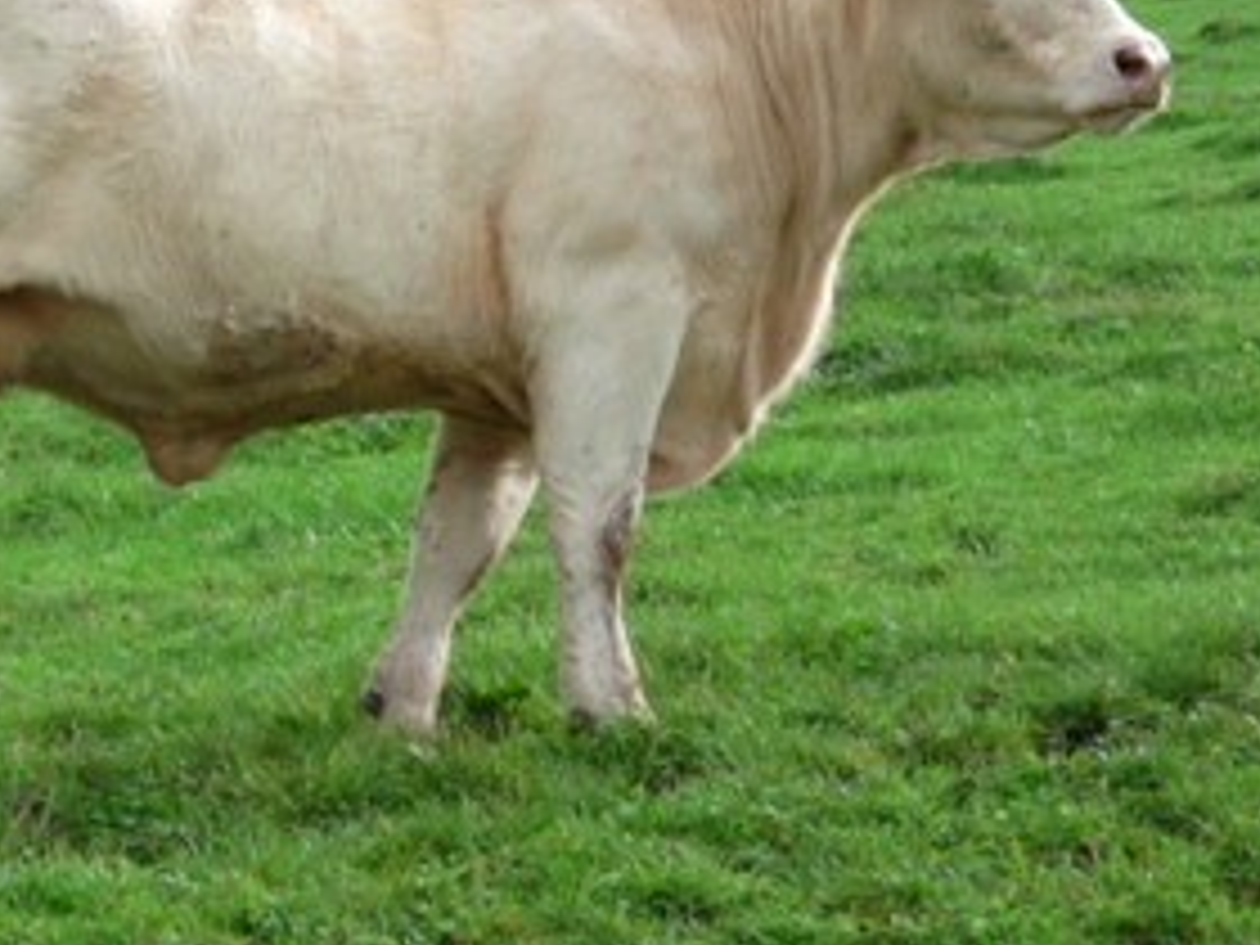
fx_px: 6661
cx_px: 387
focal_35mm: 183
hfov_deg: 10.8
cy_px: 322
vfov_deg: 8.1
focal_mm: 21.6
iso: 100
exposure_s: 1/500
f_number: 3.6
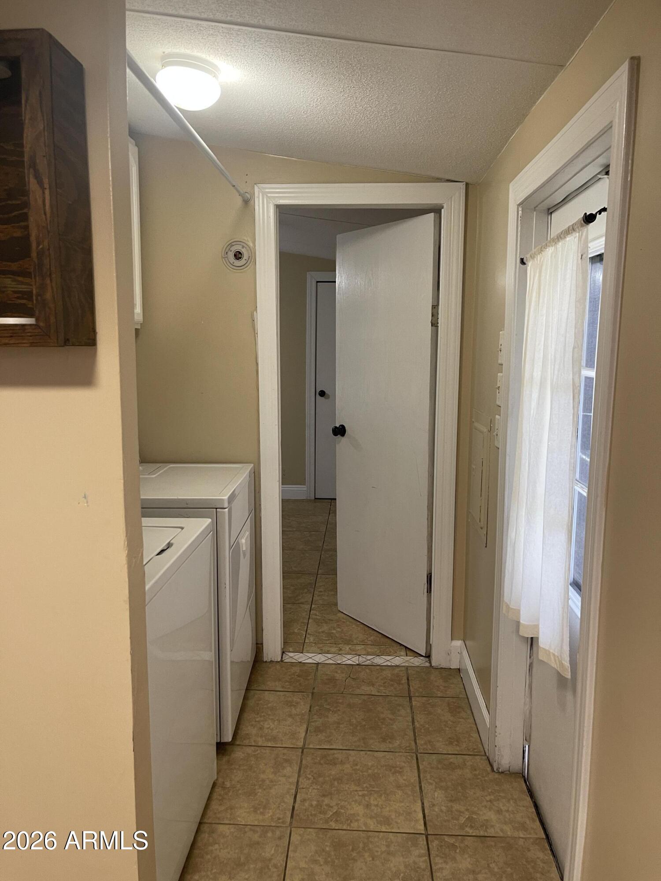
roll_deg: +0.9
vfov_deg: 69.4
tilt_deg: -9.7
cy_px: 440
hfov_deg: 54.9
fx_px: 637
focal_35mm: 25
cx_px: 330
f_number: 1.6
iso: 125
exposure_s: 1/60
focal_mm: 5.1
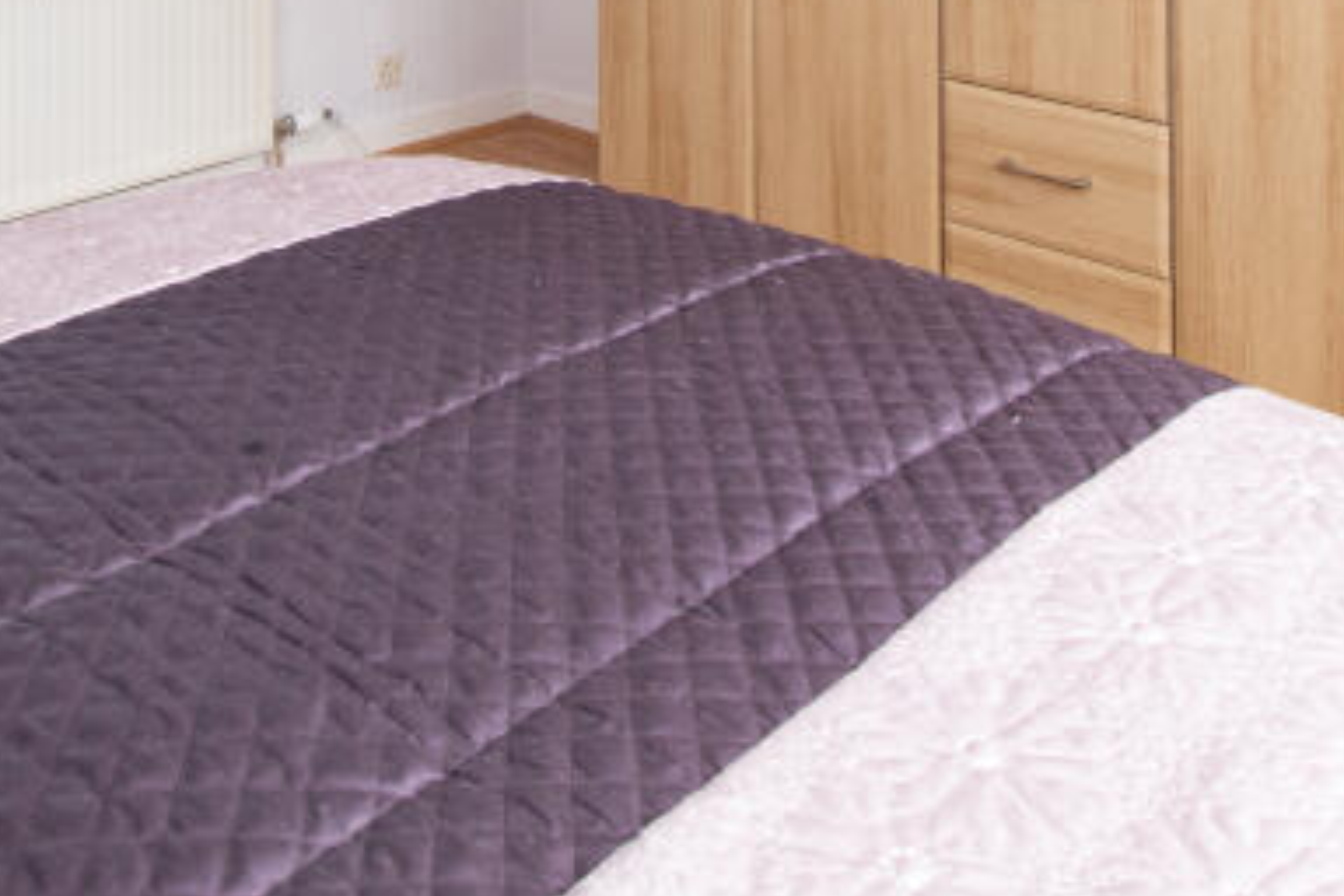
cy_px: -200
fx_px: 1493
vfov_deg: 28.7
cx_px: 616
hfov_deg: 48.4
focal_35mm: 40
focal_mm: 10
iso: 320
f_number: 8
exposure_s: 1/15
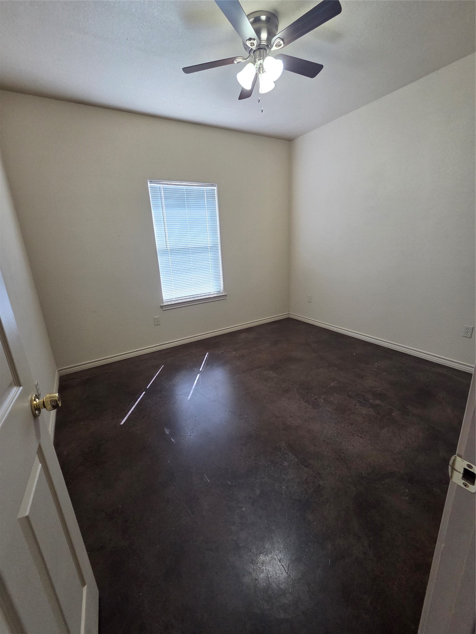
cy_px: 317
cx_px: 238
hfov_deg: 89.9
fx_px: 238
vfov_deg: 106.2
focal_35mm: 13
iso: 200
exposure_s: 1/60
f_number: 2.2
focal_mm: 2.2
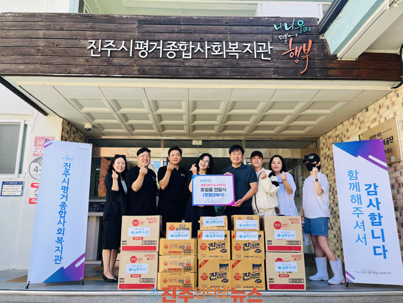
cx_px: 202
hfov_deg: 67.3
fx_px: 303
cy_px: 152
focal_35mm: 26
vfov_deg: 53.1
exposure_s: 1/381
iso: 50
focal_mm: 5.1
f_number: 1.6
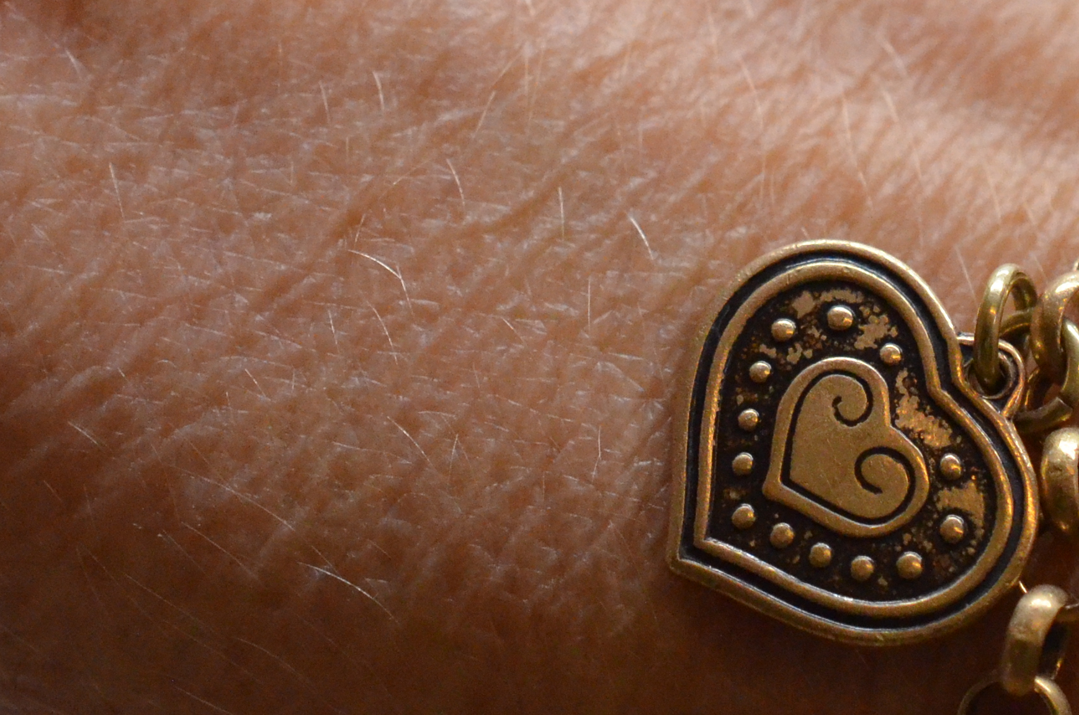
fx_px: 5085
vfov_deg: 8.0
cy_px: -12
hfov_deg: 12.1
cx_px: 787
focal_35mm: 170
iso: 3200
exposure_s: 1/800
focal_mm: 40
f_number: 6.3
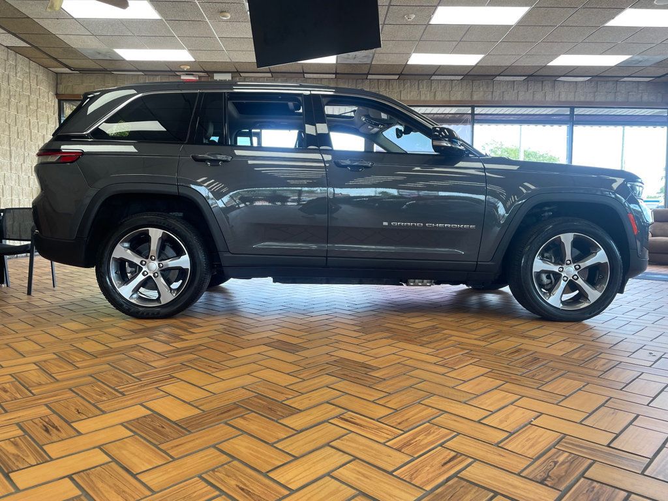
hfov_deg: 67.3
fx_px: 502
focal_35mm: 26
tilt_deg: -2.3
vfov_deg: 53.1
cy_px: 250
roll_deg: -0.5
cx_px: 334
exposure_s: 1/120
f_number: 1.6
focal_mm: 4.2
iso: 64
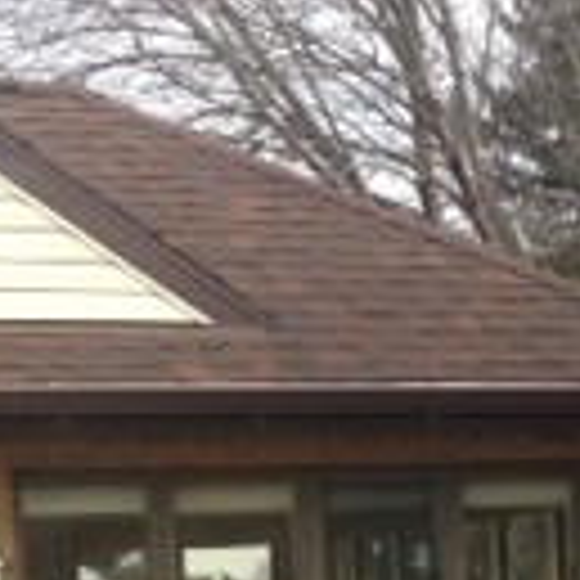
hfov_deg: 12.0
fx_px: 2749
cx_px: 373
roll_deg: +1.6
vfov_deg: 11.8
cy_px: 710
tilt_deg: +1.1
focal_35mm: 145
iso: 50
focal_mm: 4.12
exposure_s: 1/596
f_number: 2.4
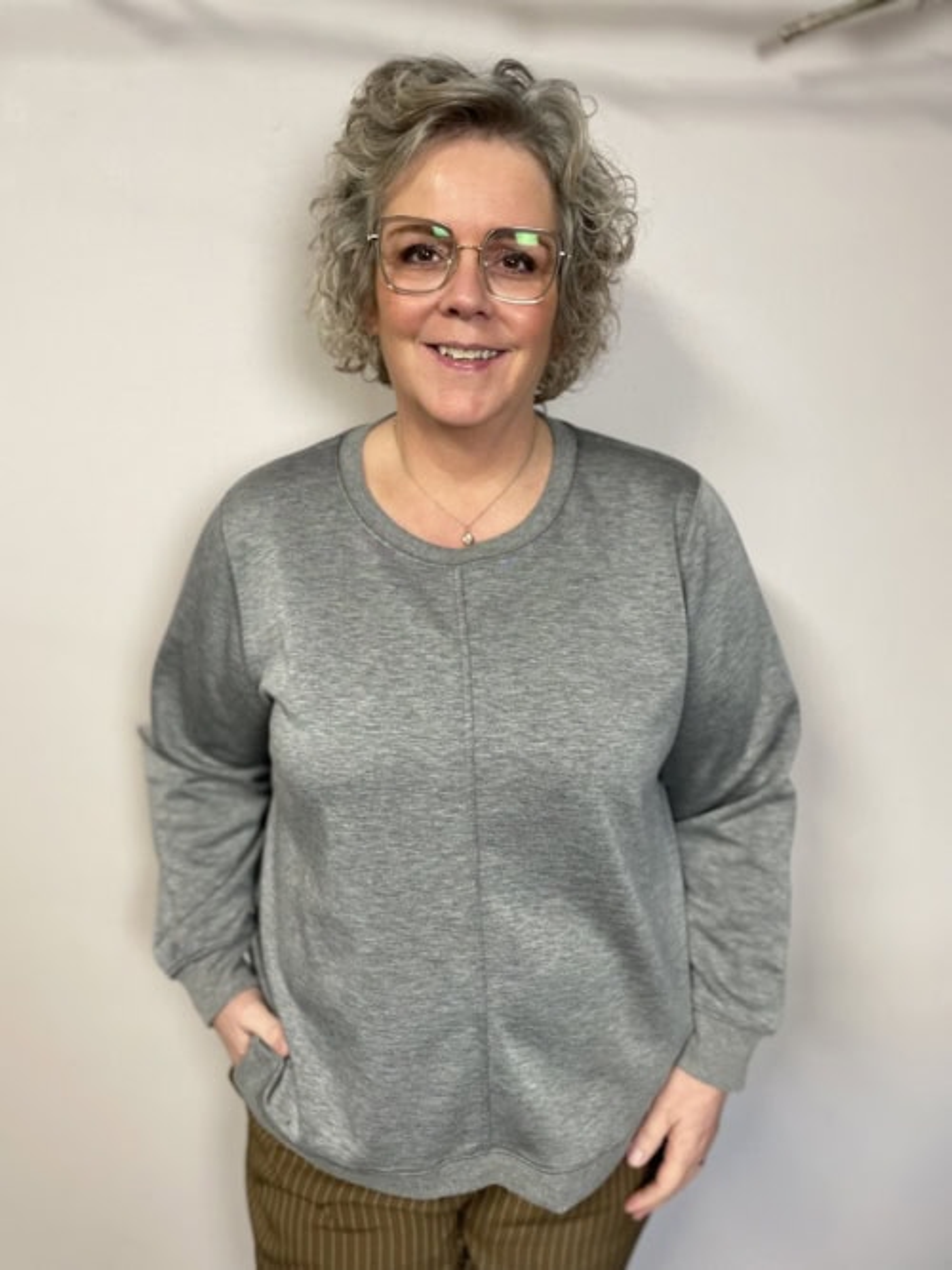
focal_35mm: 26
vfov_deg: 67.3
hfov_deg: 53.0
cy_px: 635
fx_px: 954
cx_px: 476
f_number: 1.6
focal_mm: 4.2
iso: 250
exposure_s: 1/50
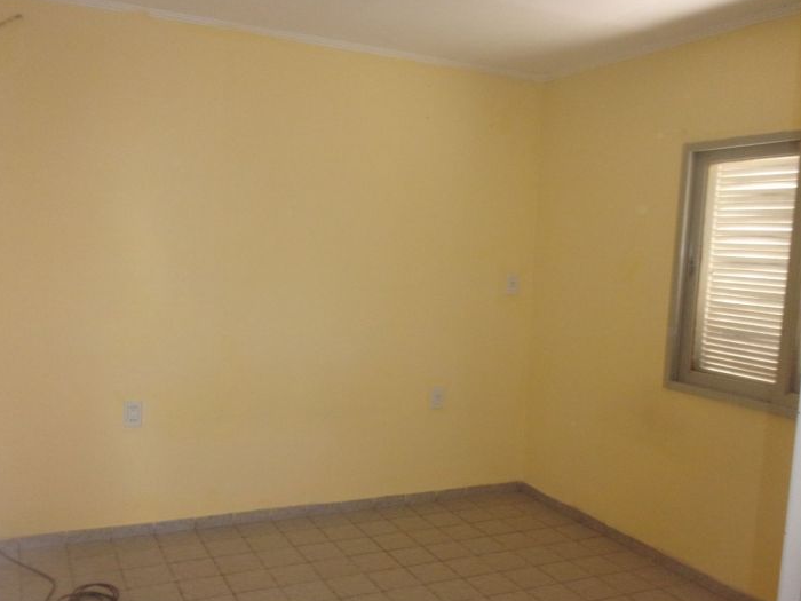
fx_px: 740
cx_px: 397
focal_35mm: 32
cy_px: 332
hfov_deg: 56.8
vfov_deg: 44.1
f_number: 3.9
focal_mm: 5.1
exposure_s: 1/34
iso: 434
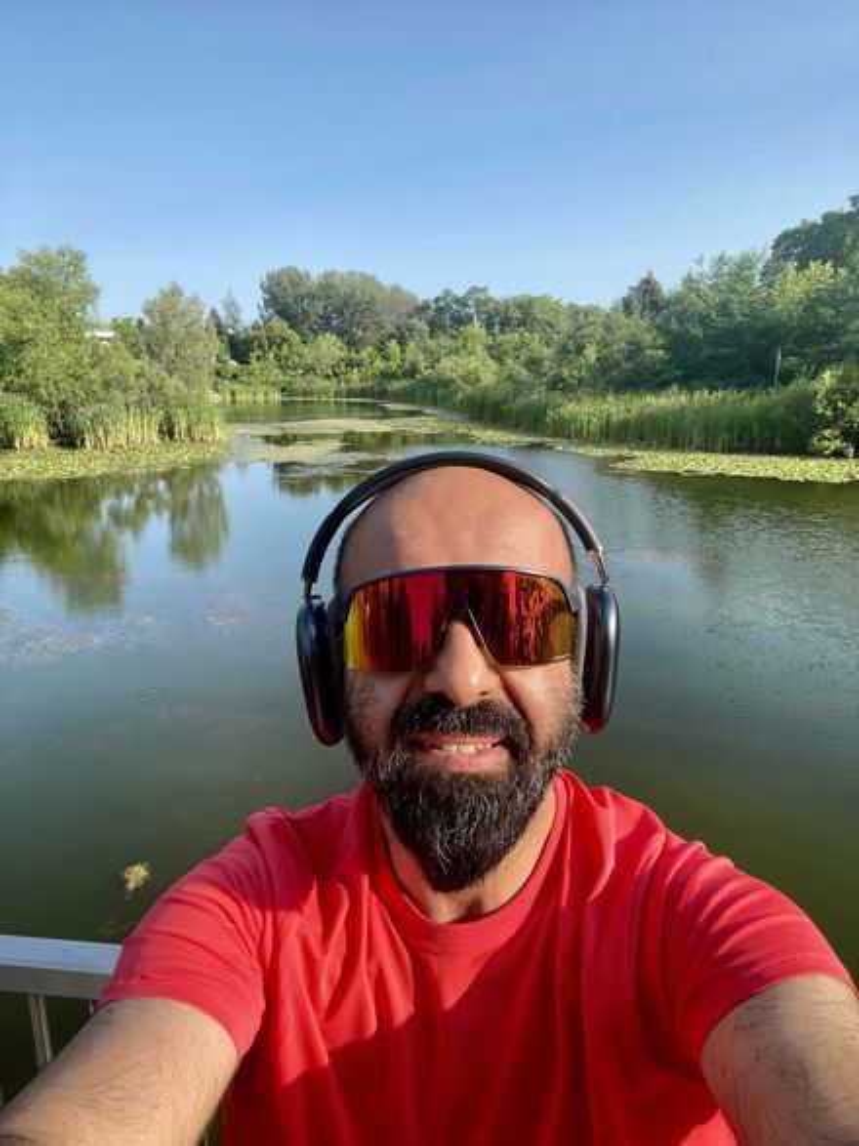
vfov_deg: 73.9
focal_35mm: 23
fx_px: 761
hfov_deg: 58.9
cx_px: 430
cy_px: 573
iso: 25
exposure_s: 1/253
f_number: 2.2
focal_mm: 2.71
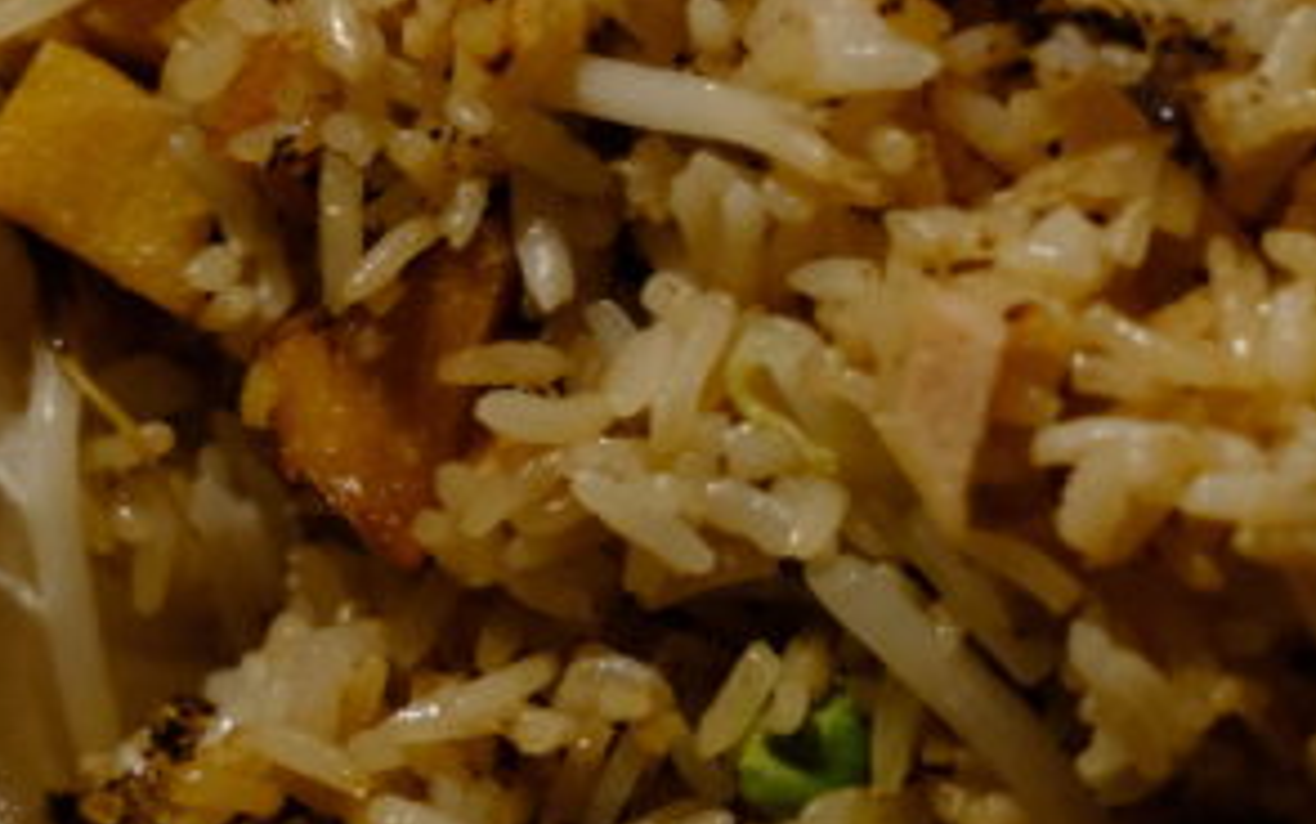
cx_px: 1602
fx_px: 6745
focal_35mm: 188
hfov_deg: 10.9
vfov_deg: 7.0
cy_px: 258
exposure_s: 1/250
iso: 3200
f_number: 4
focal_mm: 35
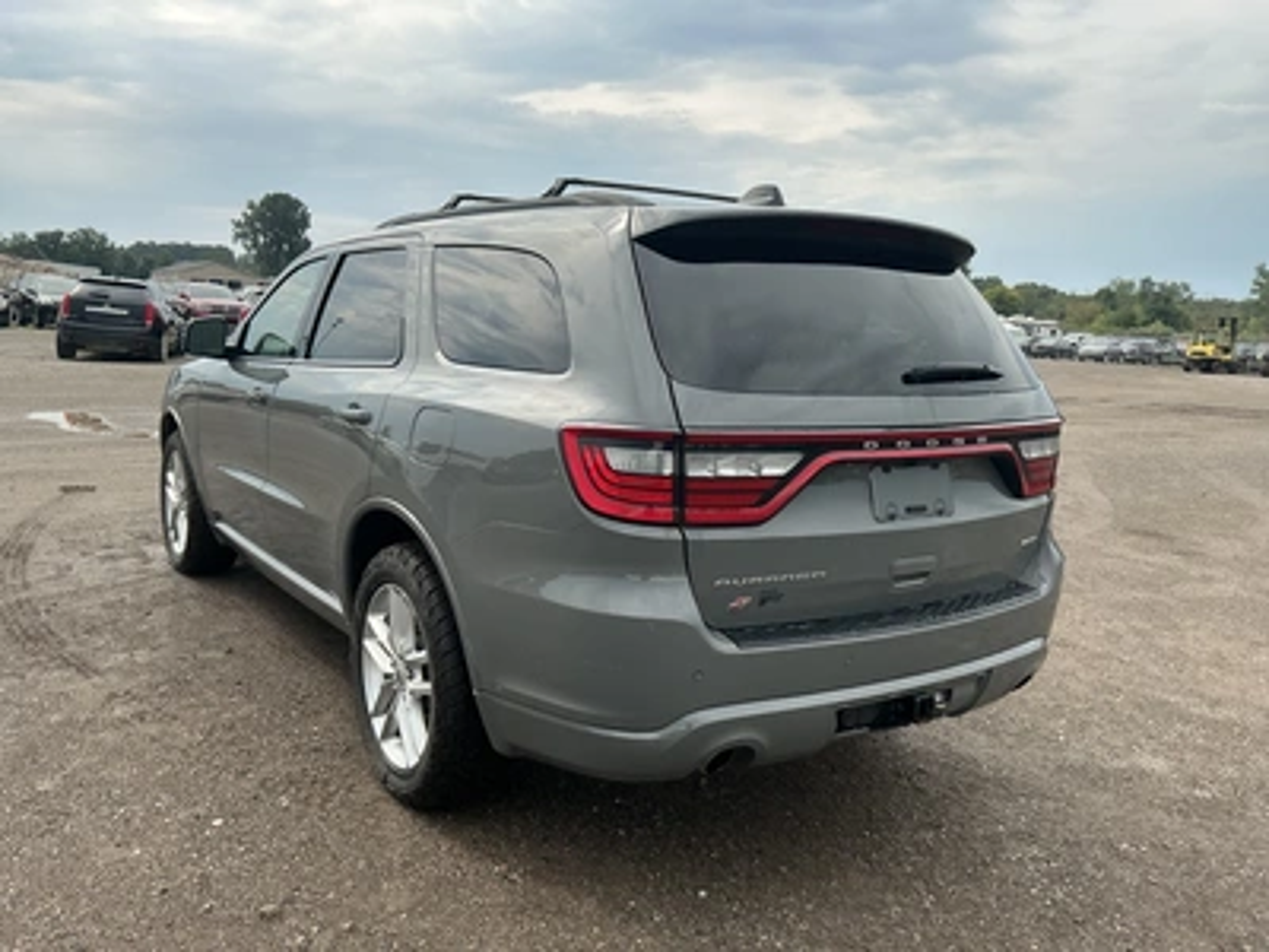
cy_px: 476
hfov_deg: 63.4
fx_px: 1026
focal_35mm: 28
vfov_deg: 49.7
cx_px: 634
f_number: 1.8
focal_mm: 3
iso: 25
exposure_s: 1/1098
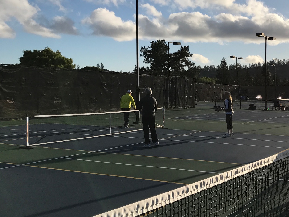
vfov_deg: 31.5
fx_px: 384
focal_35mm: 46
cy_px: 96
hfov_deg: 39.4
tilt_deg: +0.6
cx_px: 236
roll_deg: -0.2
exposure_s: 1/4167
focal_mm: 3.99
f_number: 1.8
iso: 20
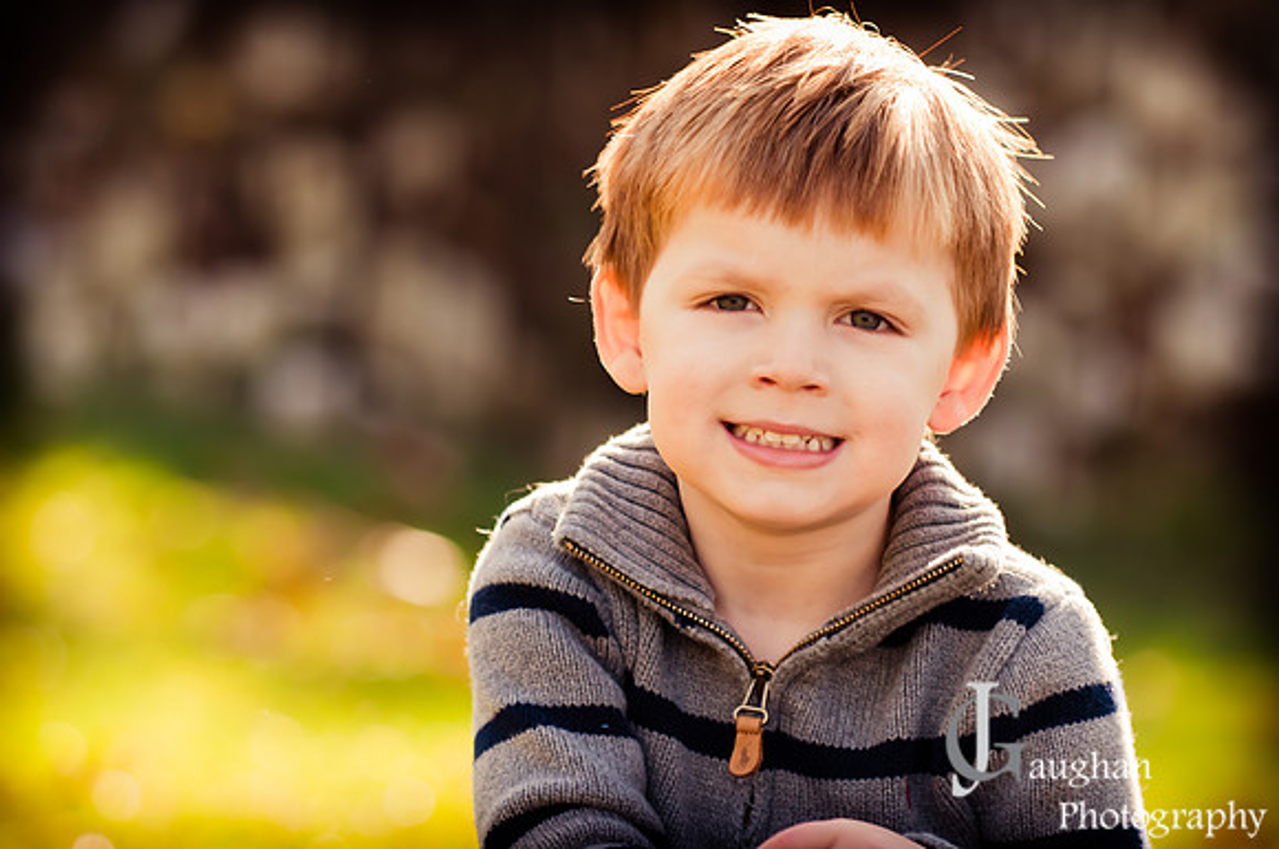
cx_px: 640
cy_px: 424
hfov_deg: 12.2
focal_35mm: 168
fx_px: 5960
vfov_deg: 8.1
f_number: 2.8
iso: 200
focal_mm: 112
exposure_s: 1/400
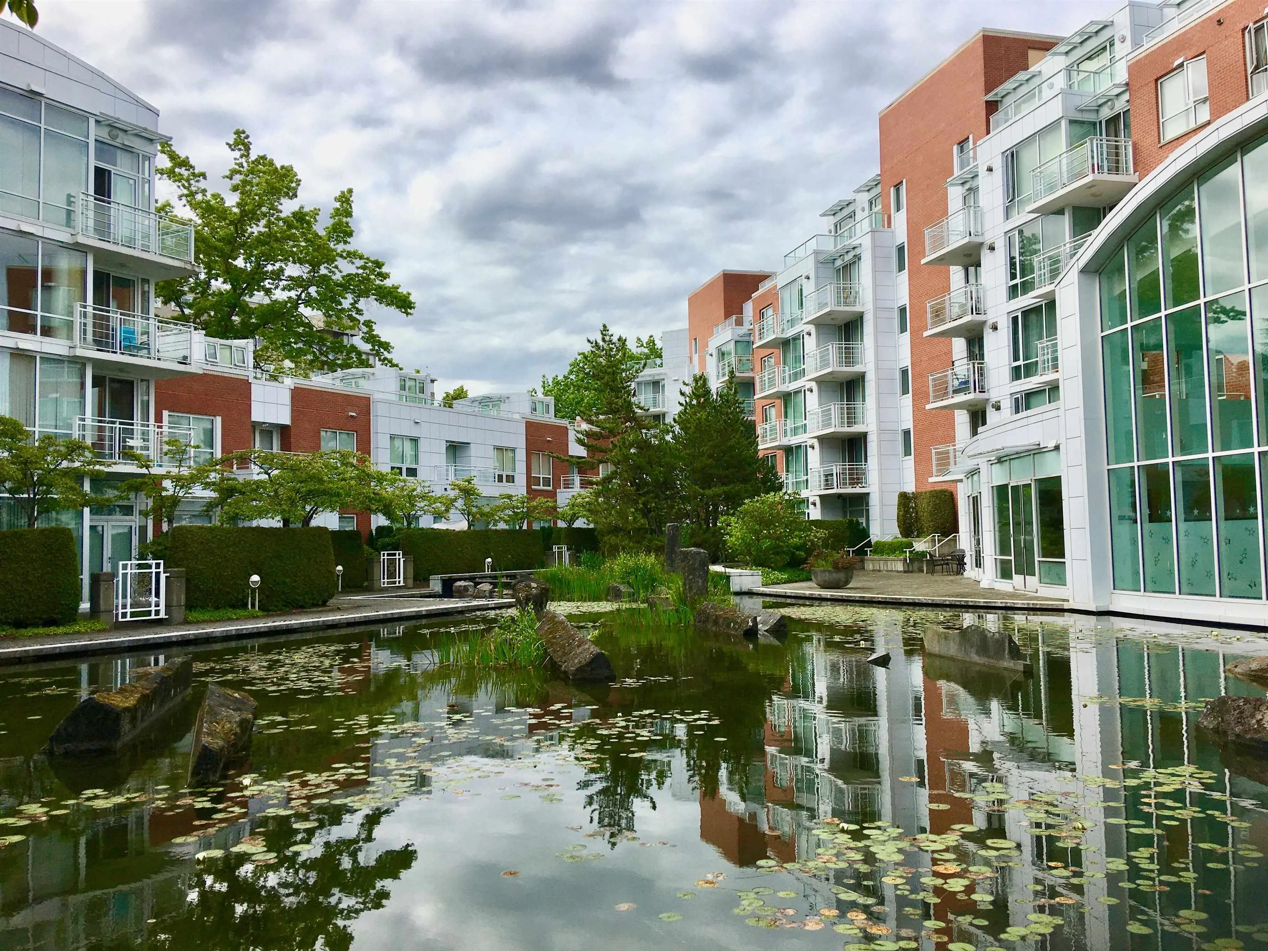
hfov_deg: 61.7
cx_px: 634
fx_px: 1062
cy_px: 476
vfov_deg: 48.2
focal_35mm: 29
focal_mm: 4.15
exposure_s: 1/1672
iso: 25
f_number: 2.2
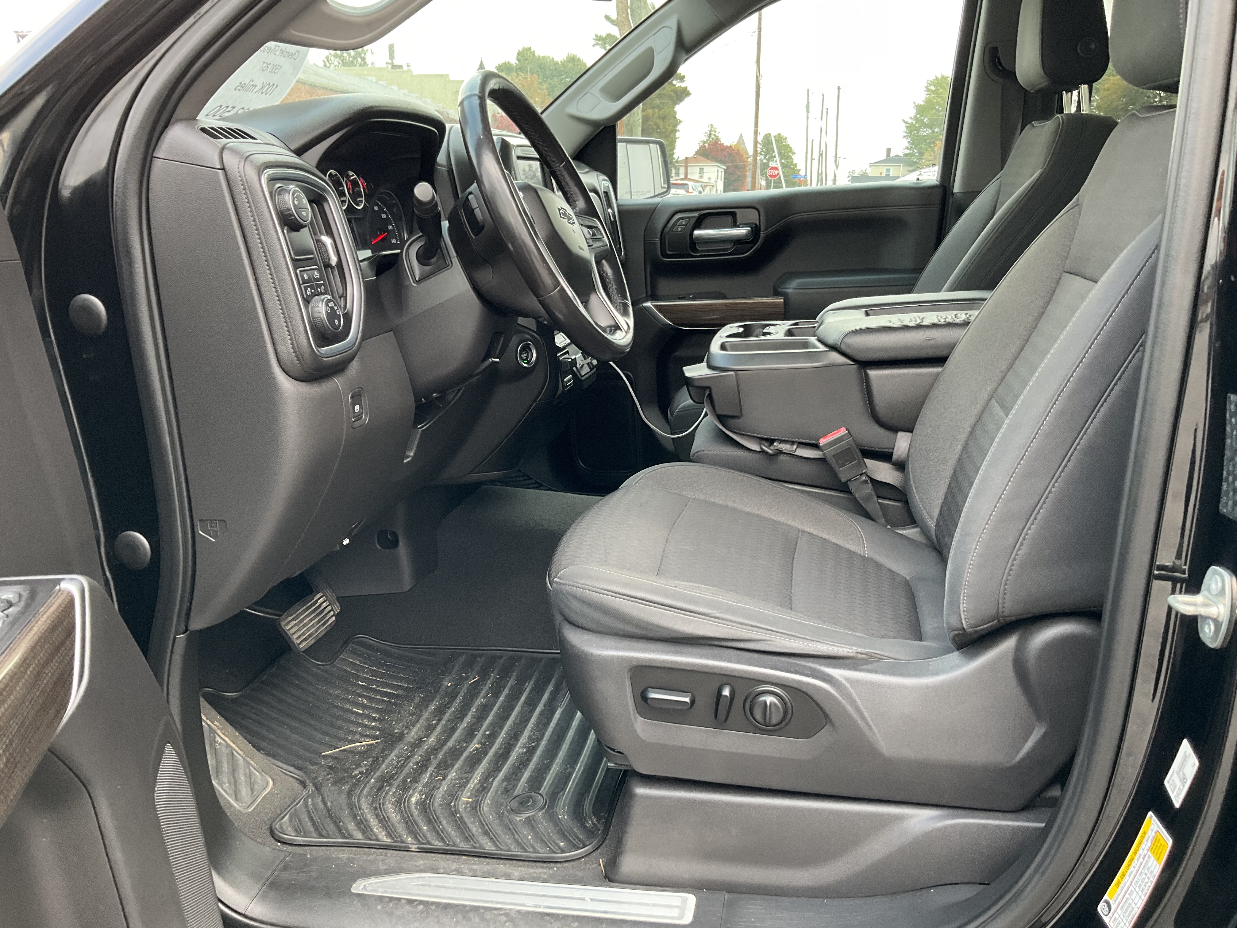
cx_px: 618
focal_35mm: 29
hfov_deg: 61.7
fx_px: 1036
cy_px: 464
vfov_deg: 48.2
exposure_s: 1/122
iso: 64
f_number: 1.8
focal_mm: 3
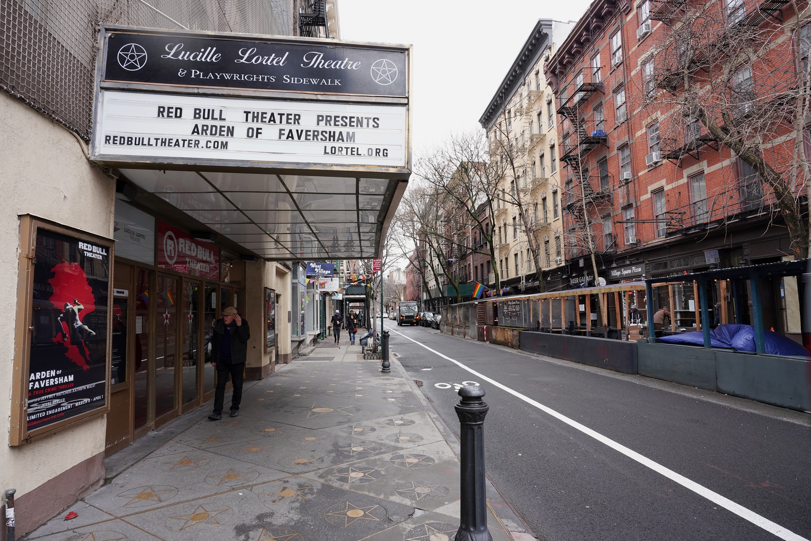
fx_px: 451
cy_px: 270
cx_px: 406
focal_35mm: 20
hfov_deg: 84.0
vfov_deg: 61.9
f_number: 9
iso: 400
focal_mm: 20
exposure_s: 1/100
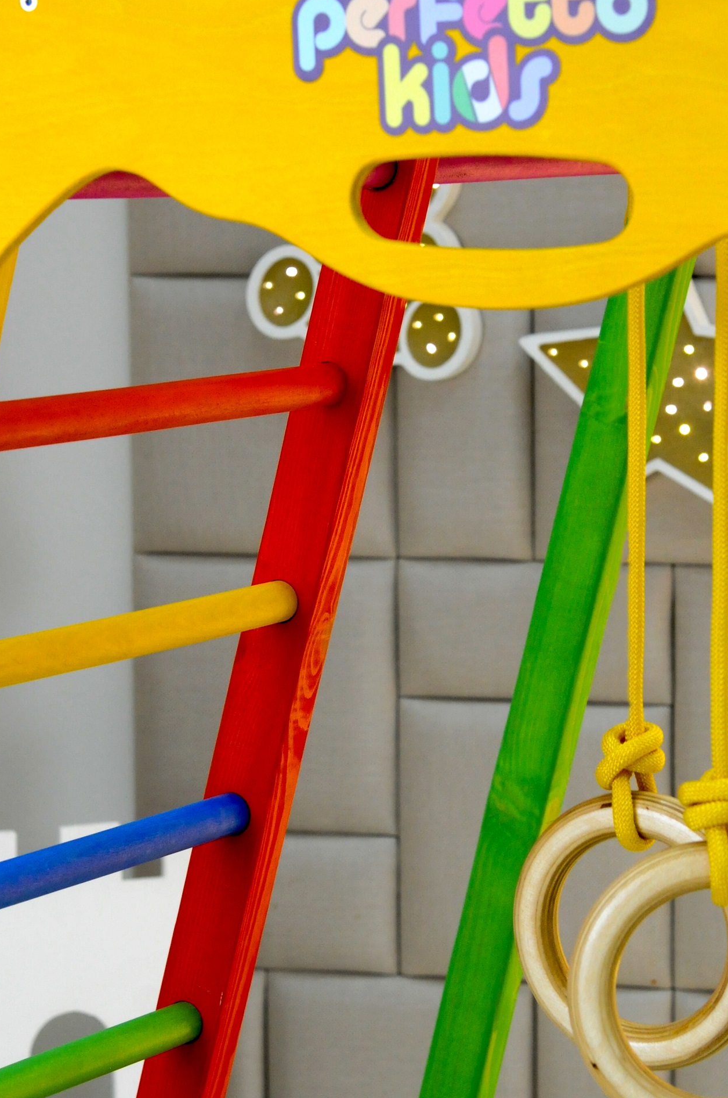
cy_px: 492
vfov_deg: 14.9
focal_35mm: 138
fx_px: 4199
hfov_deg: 9.9
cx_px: 505
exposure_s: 1/50
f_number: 5.6
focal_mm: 58
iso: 1000
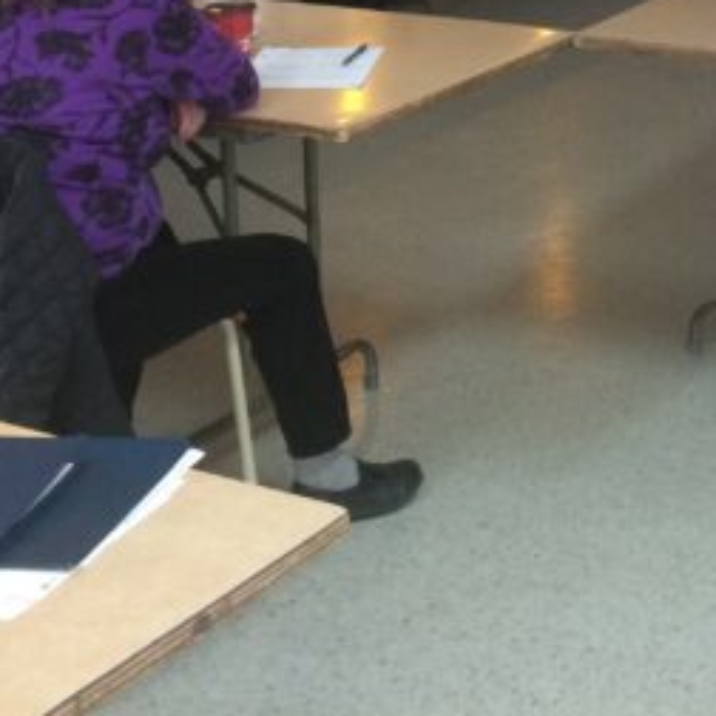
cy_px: -82
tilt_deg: -8.5
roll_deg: +0.0
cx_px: 671
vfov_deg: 21.0
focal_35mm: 78
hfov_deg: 21.6
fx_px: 1825
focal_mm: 4.15
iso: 160
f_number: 2.2
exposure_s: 1/30
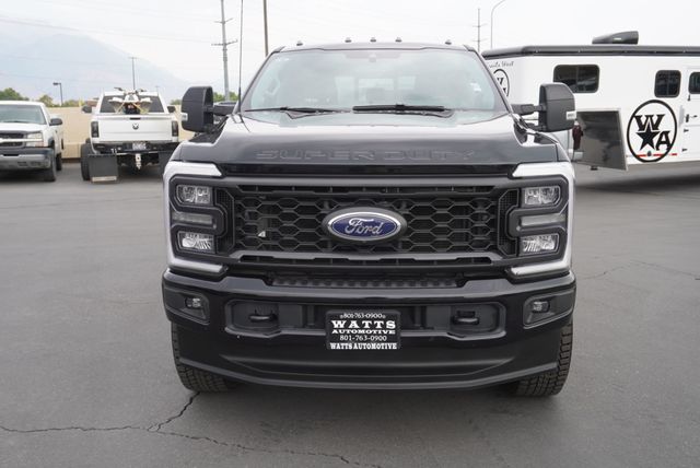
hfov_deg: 55.1
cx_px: 350
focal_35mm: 34
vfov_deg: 38.4
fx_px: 671
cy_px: 234
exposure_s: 1/125
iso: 100
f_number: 6.3
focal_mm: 23
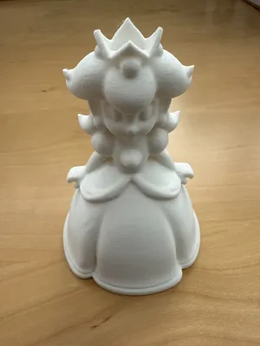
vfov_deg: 69.4
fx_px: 250
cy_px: 173
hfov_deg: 54.9
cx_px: 130
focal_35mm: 25
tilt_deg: -47.6
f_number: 2.2
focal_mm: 2.22
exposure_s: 1/99
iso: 100
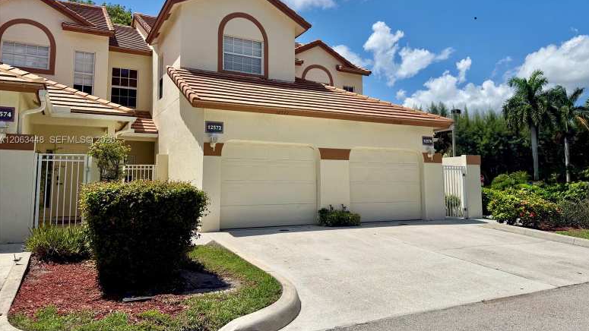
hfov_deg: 69.8
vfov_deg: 42.8
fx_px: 422
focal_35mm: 27
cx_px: 301
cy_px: 140
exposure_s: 1/9091
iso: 80
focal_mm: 6.76
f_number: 1.78
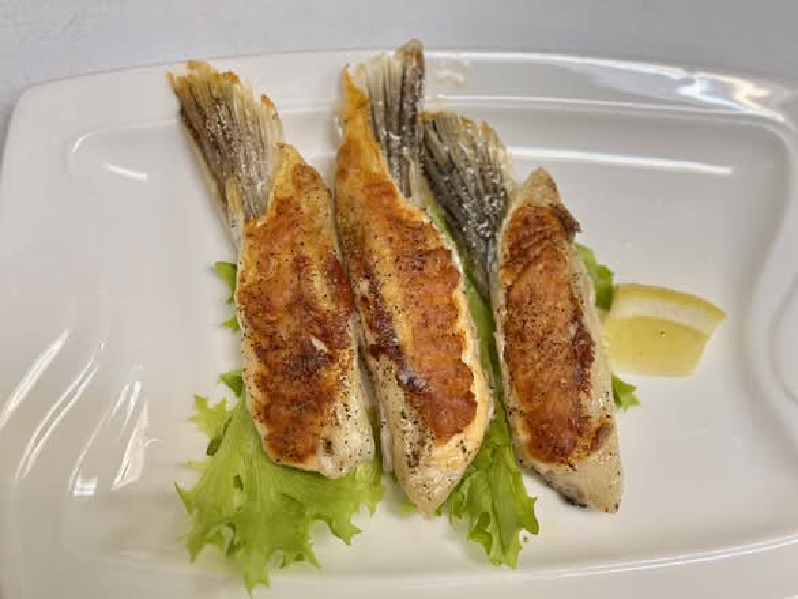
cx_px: 399
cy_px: 300
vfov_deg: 30.3
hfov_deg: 39.6
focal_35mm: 48
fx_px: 1107
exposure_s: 1/60
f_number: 1.78
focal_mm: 6.86
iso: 250
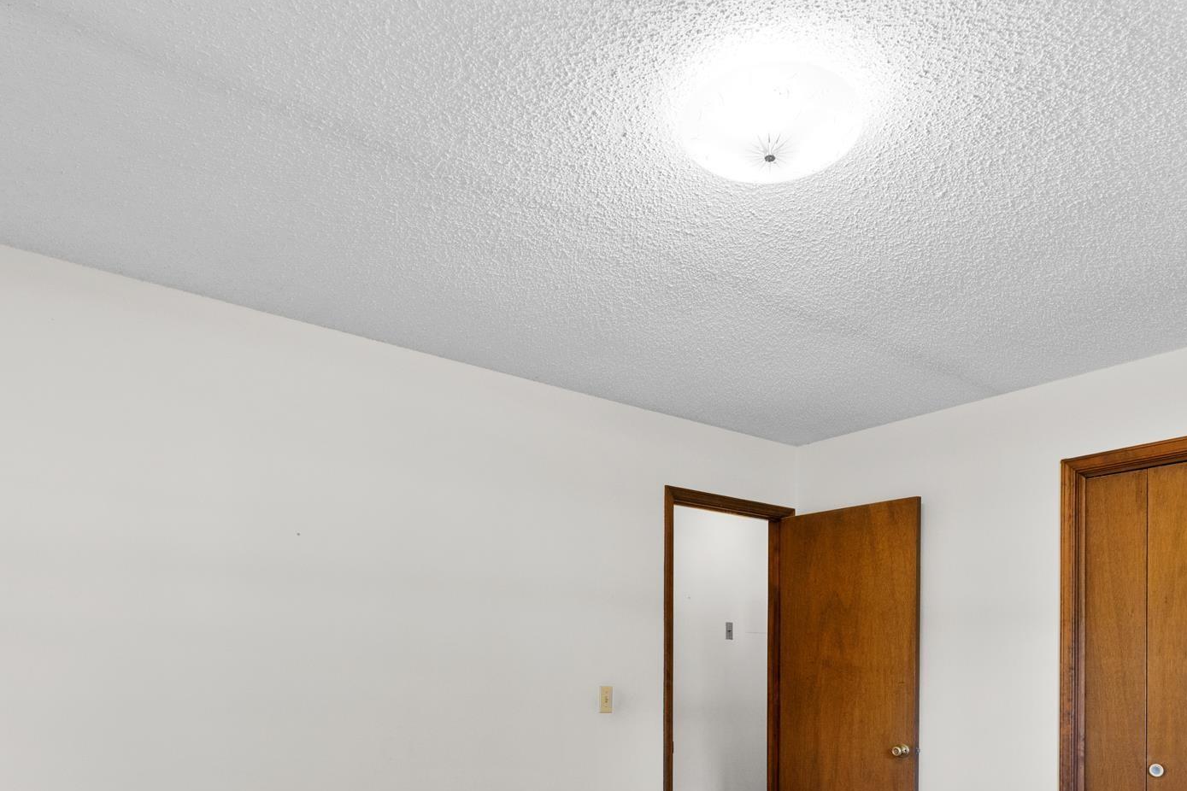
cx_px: 603
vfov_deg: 44.6
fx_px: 890
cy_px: 674
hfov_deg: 67.4
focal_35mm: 27
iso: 320
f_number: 7.1
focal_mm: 10
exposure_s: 1/2
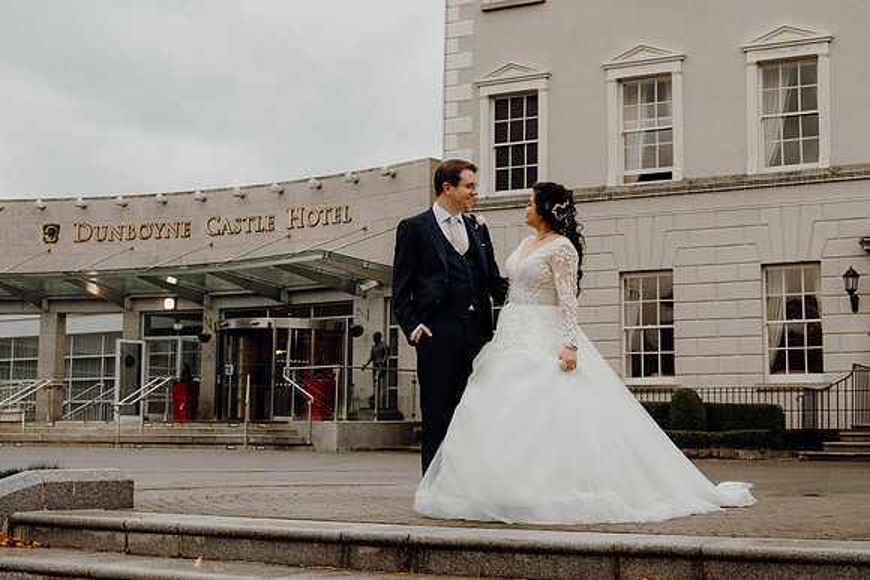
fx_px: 1329
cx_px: 435
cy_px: 290
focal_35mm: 55
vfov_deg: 24.6
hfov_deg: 36.2
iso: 250
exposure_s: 1/160
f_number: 3.5
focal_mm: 37
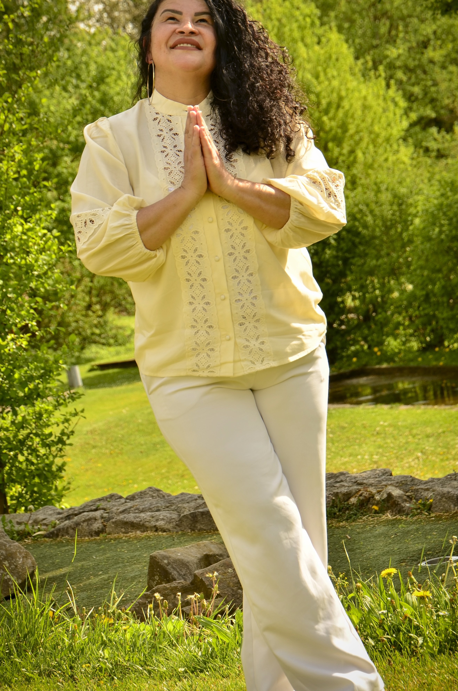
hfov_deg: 10.5
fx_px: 2492
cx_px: 223
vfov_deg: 15.8
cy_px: 328
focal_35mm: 130
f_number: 8
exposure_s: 1/160
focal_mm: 70
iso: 100
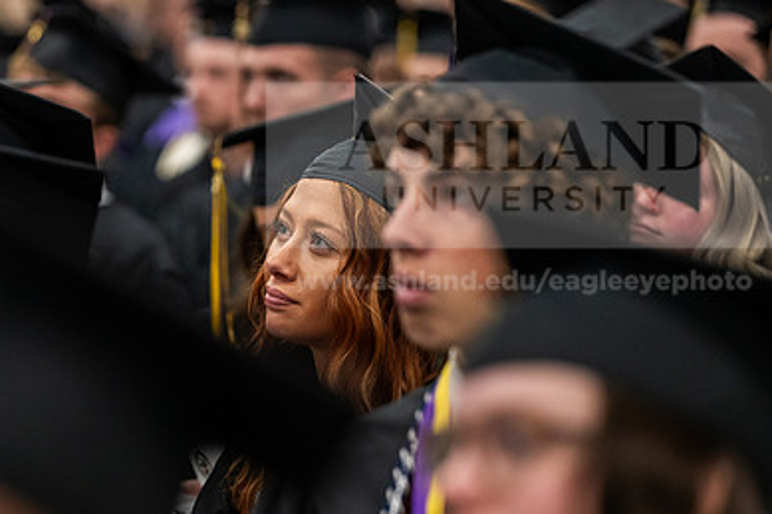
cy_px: 322
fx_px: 4480
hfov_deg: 9.8
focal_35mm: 209
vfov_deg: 6.6
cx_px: 206
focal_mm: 140
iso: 2500
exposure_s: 1/200
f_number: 3.2
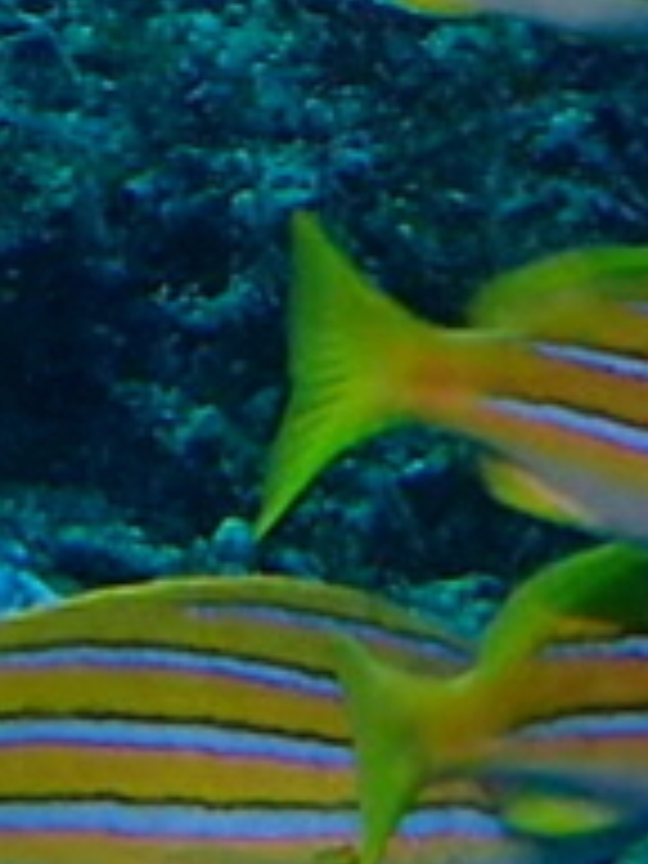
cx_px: -342
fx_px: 5192
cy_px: -1440
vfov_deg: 8.4
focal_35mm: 208
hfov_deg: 7.0
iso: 100
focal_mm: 4.5
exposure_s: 1/200
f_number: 2.8
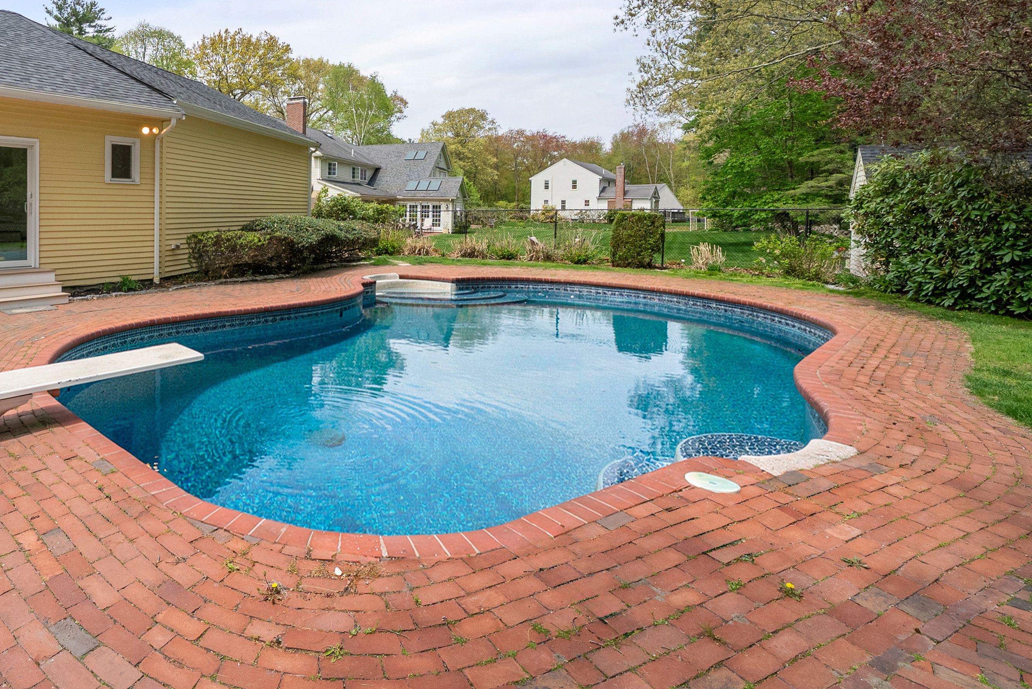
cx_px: 281
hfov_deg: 81.3
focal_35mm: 19
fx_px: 545
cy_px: 211
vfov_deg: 62.4
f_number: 8
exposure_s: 1/500
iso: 320
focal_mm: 12
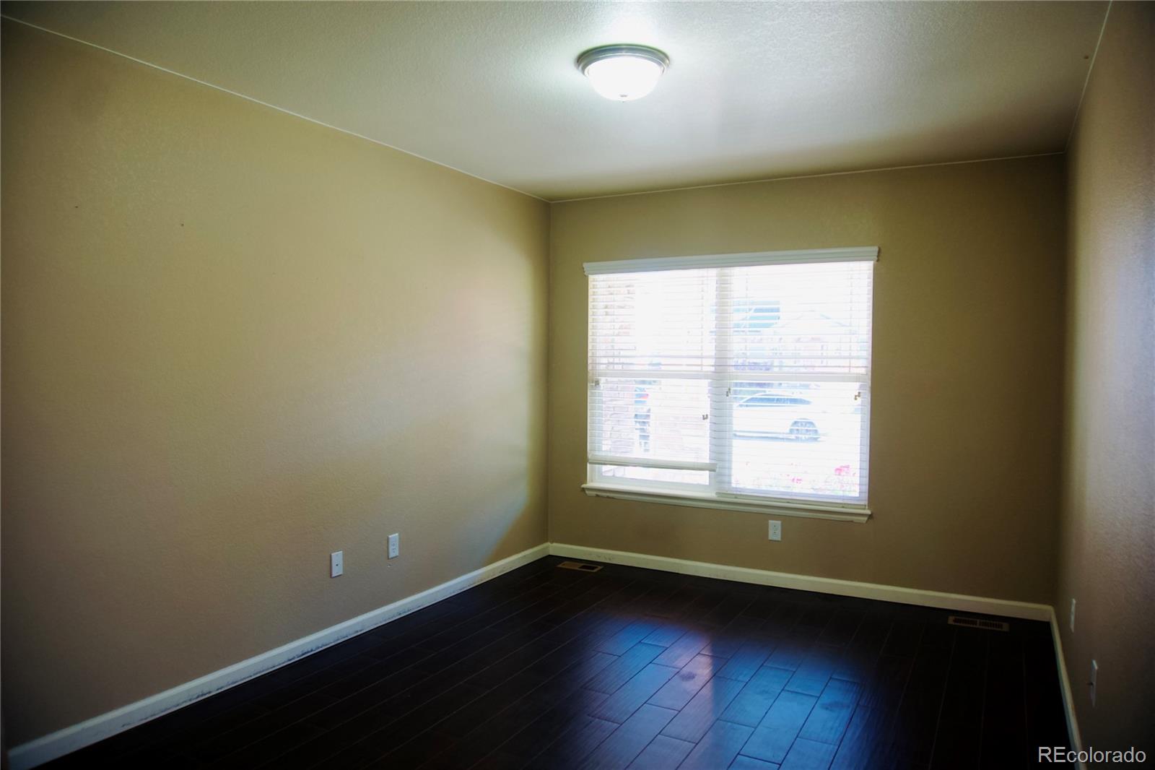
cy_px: 385
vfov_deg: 53.1
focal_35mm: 24
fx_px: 770
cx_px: 578
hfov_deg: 73.8
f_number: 3.5
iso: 2000
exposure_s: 1/80
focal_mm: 16
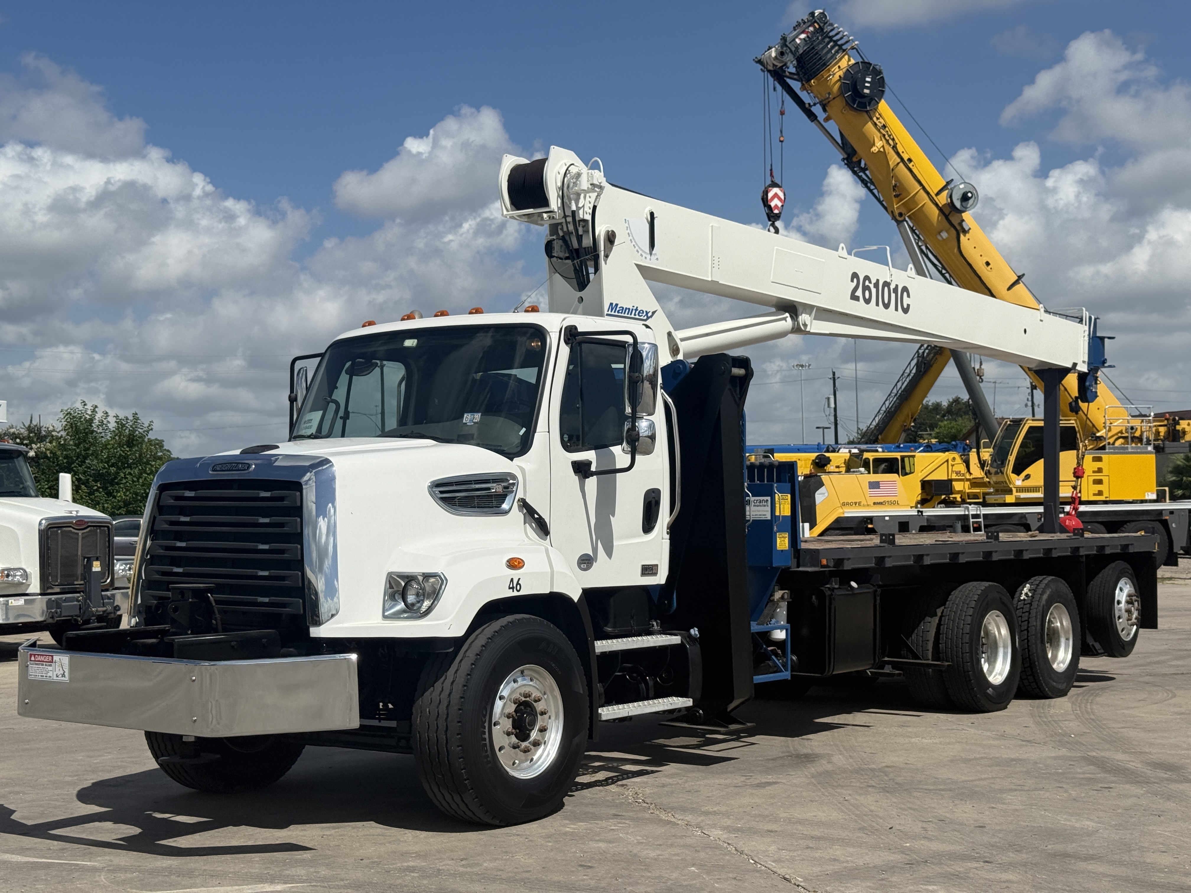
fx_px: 1651
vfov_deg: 30.3
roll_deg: +0.9
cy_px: 446
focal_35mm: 48
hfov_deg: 39.7
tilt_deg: +1.6
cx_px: 596
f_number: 1.78
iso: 64
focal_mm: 6.76
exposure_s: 1/11364
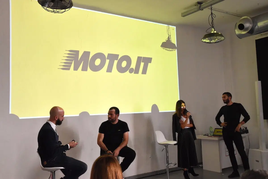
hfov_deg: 53.1
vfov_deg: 36.9
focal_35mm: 36
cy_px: 90
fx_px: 268
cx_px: 134
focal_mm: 24
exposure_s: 1/125
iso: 2200
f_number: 6.3
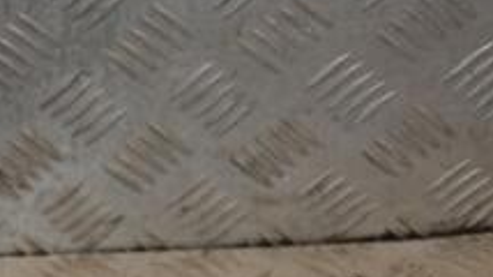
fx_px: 1842
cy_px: 399
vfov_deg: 8.4
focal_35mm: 141
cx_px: -196
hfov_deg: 14.4
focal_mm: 32
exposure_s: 1/200
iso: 800
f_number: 5.6
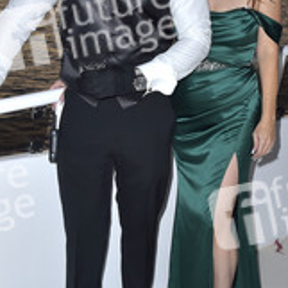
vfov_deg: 24.0
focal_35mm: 72
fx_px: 678
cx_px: 139
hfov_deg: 24.0
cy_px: 118
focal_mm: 34
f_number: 6.3
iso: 400
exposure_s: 1/250
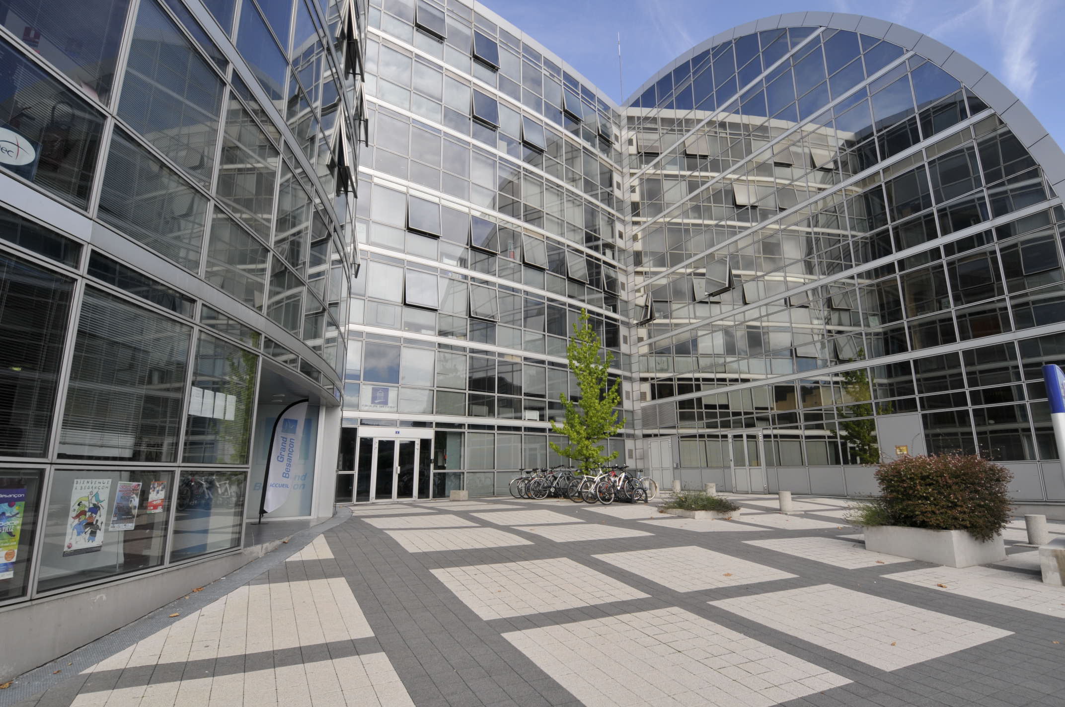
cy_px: 354
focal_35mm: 18
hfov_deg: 90.1
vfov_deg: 67.2
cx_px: 532
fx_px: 532
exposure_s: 1/320
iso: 250
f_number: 9
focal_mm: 12
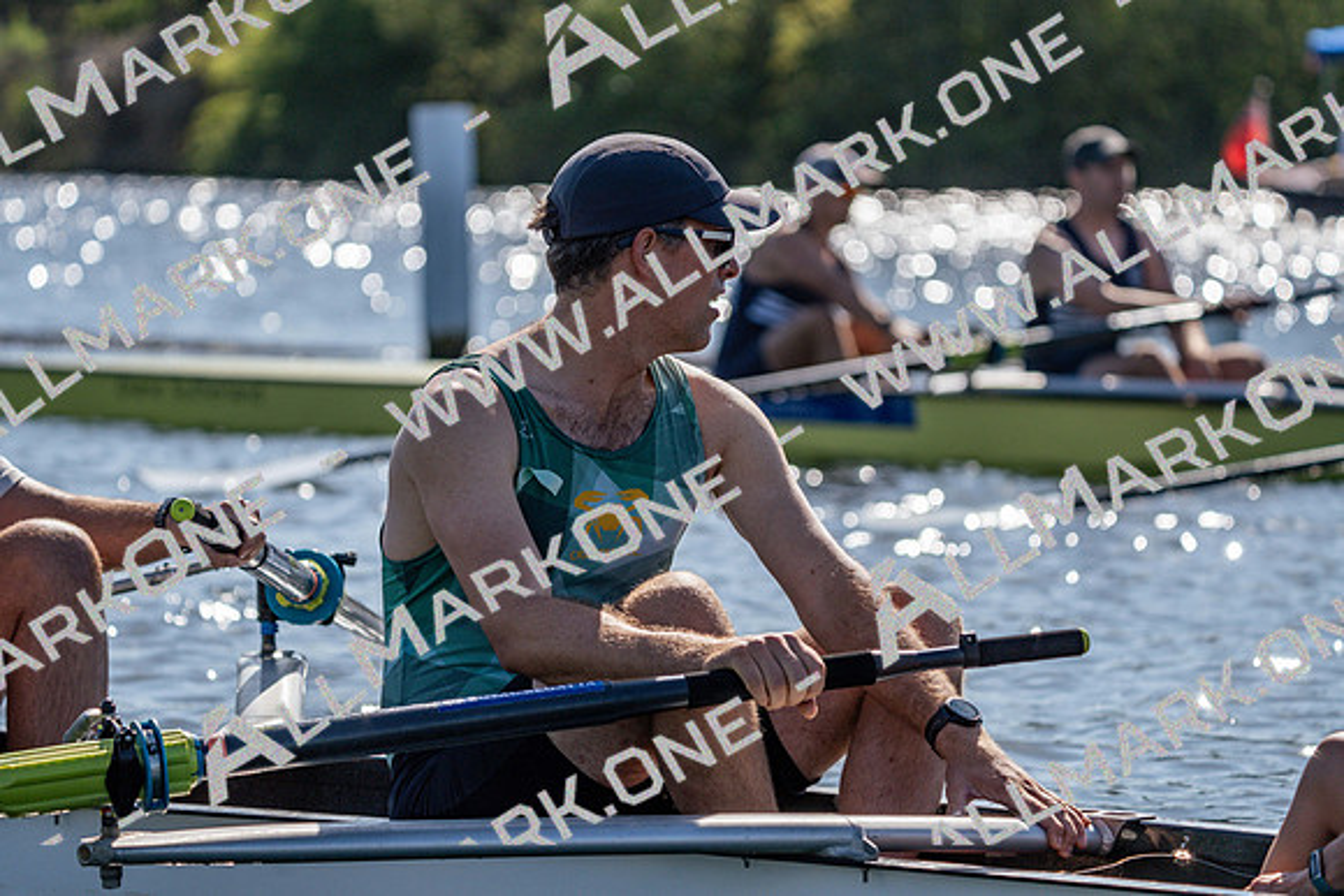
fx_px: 8327
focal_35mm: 223
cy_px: 448
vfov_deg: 6.2
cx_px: 672
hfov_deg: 9.2
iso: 200
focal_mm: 223
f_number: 5.6
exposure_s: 1/2000
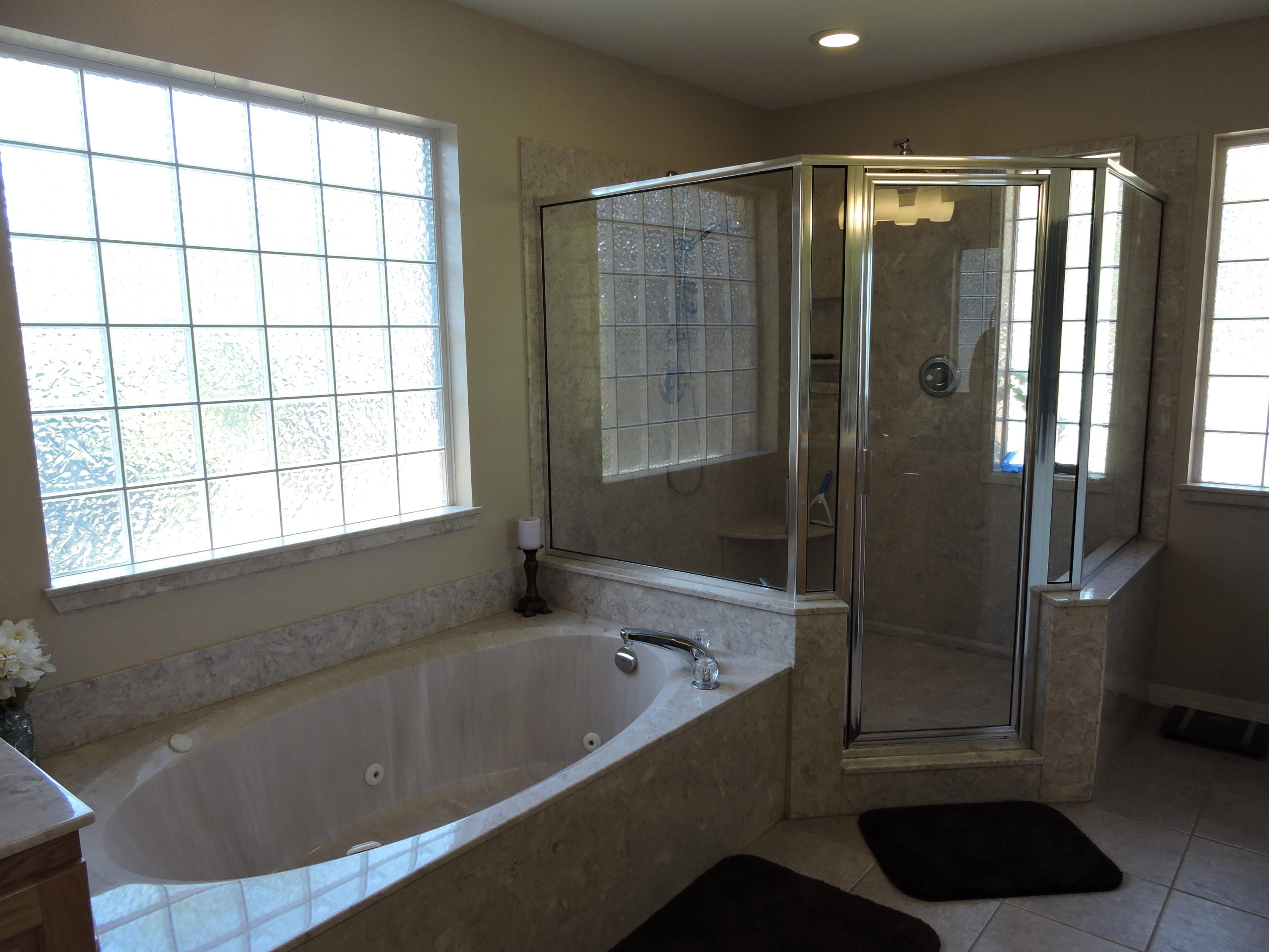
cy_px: 476
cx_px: 634
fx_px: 880
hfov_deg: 71.6
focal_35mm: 24
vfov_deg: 56.8
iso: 100
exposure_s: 1/40
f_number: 3.3
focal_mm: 4.3
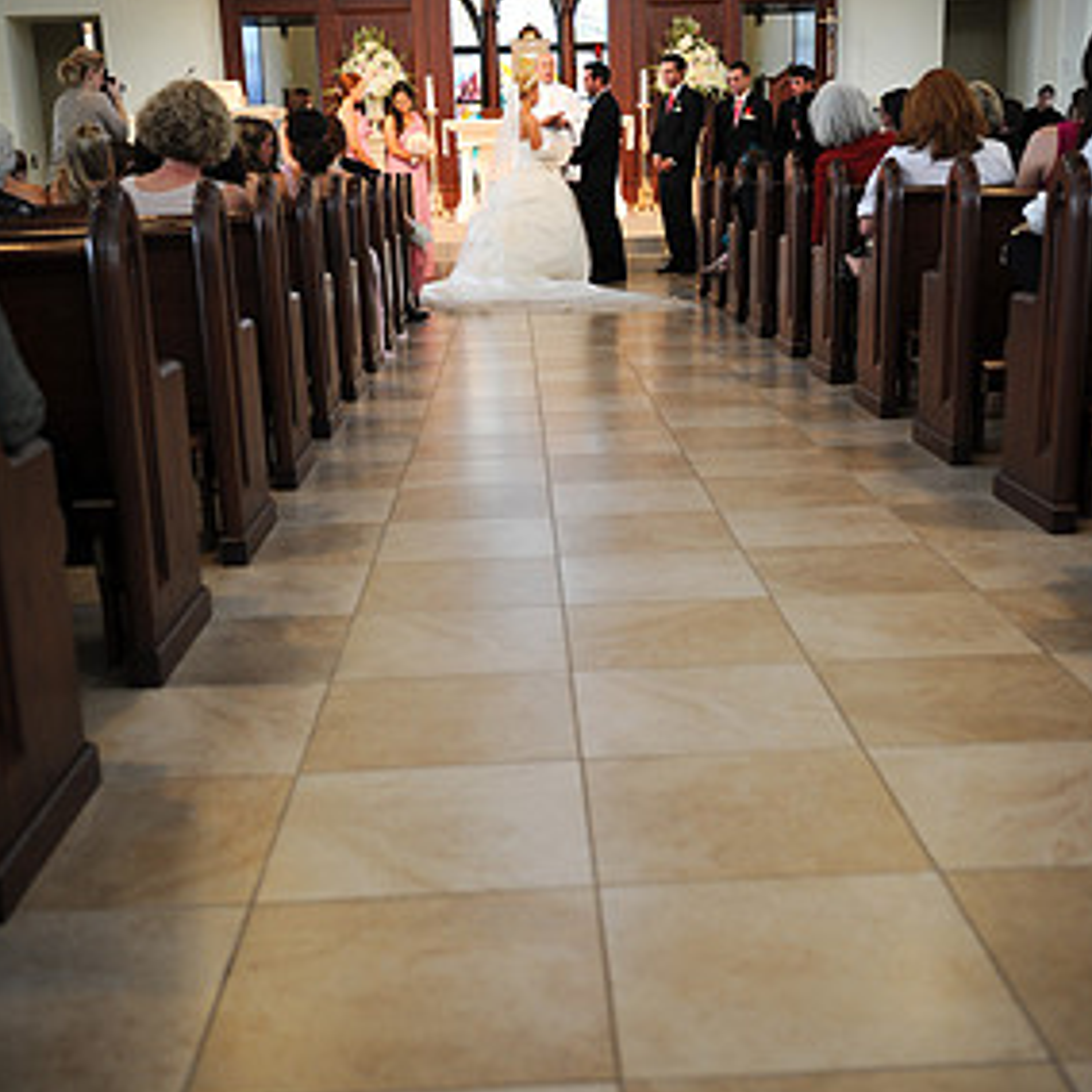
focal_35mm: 43
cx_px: 556
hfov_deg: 39.2
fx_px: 1535
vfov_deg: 39.1
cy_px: 584
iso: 500
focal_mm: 32
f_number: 2.8
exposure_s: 1/125
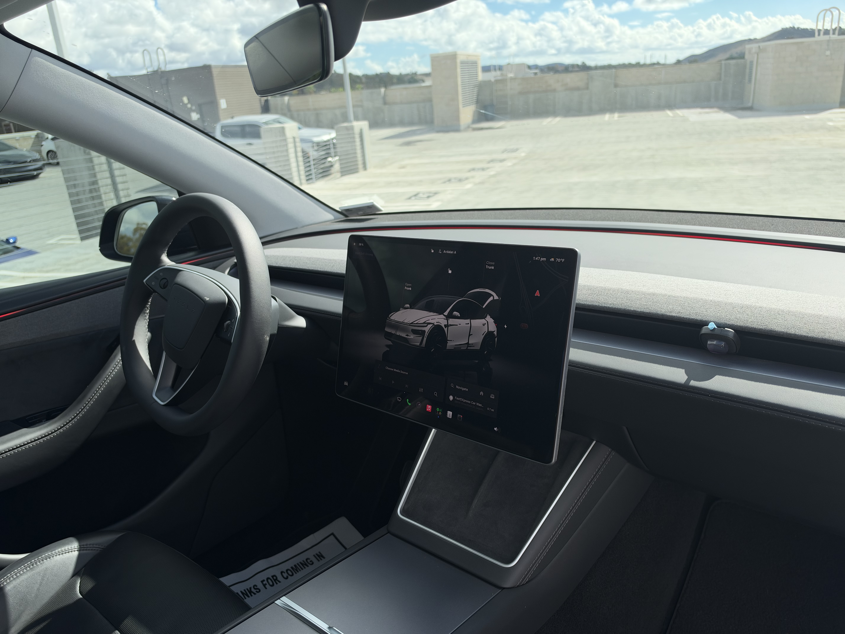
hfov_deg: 71.6
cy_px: 317
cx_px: 422
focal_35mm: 24
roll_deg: +4.7
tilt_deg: -19.6
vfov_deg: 56.8
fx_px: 586
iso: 64
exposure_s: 1/1838
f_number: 1.8
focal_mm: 6.93
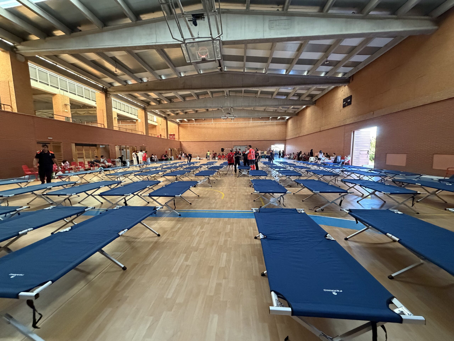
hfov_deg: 102.1
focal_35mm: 14
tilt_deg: -6.1
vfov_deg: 85.7
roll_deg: -0.2
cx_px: 227
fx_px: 184
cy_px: 170
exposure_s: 1/60
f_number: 2.2
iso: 800
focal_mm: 2.22
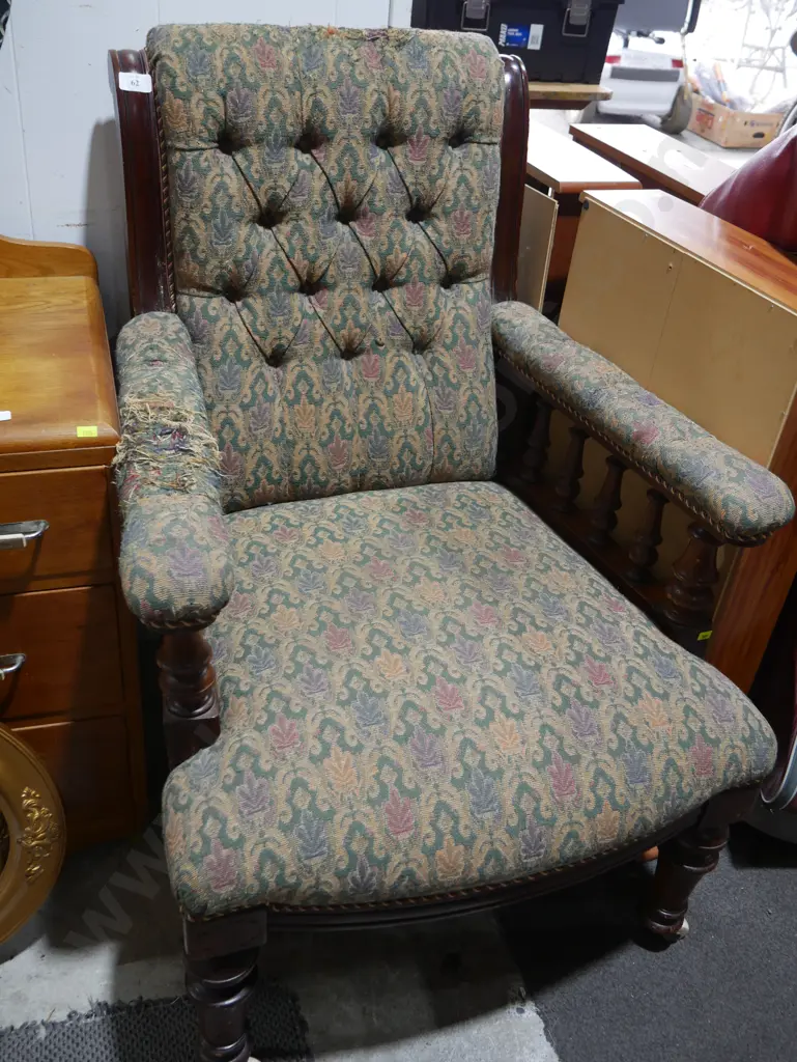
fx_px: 1043
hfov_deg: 41.8
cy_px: 531
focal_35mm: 34
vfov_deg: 53.9
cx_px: 398
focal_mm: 17
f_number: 4
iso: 320
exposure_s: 1/60
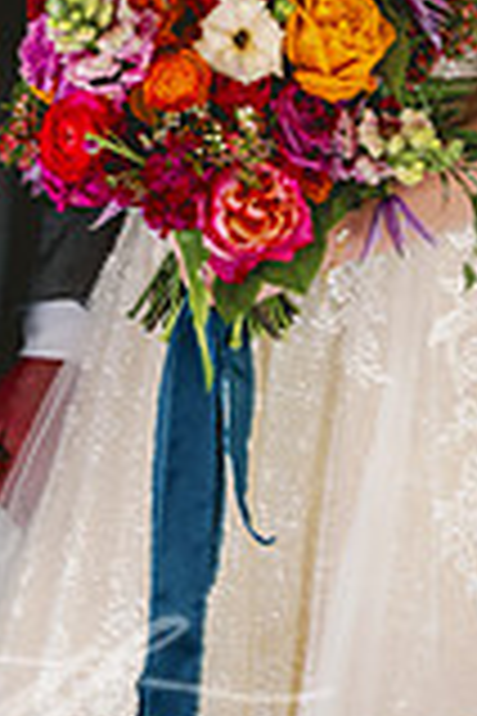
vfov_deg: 10.3
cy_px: -81
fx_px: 3935
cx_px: 54
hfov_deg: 6.9
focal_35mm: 198
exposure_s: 1/25
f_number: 2.8
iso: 200
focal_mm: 70
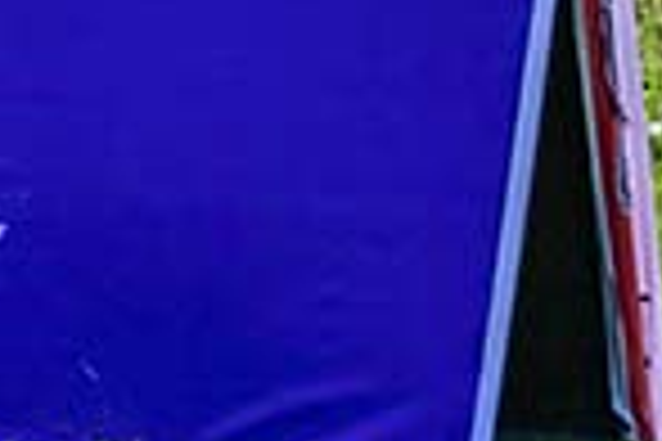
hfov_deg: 2.1
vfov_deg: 1.4
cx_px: -1301
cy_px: -454
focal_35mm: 977
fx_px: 17965
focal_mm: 150
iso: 400
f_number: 2.8
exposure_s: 1/6400
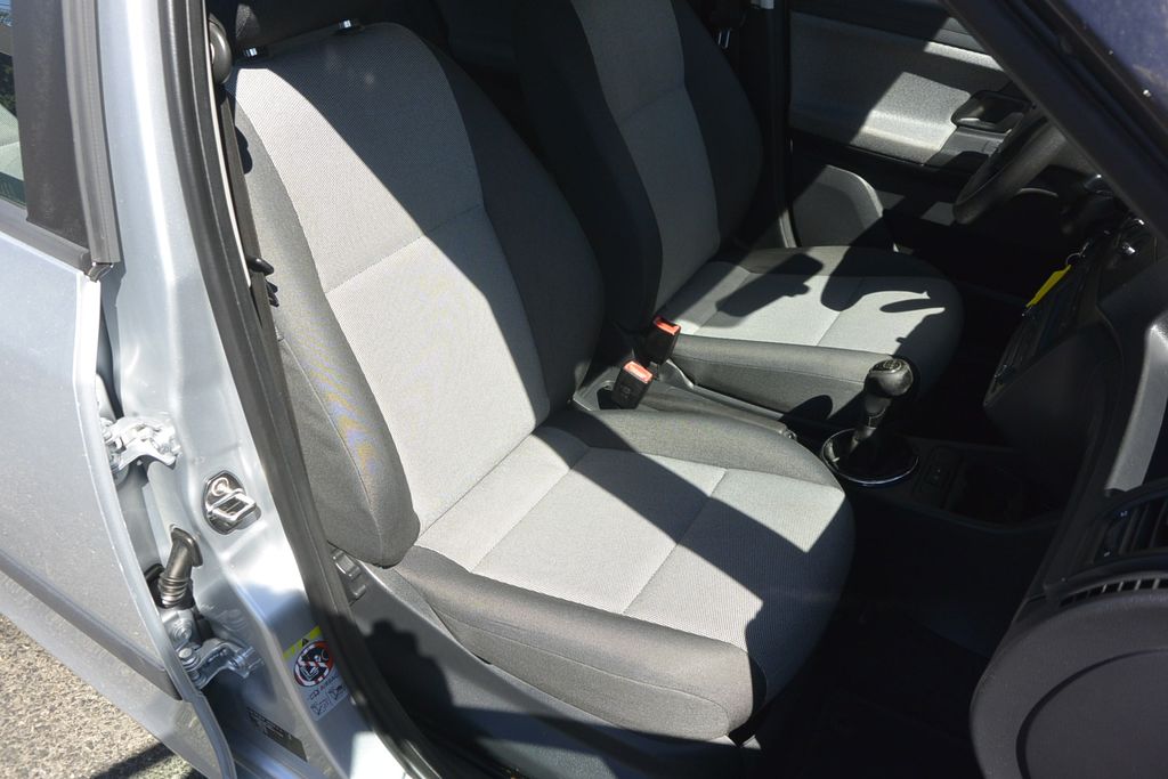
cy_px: 390
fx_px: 876
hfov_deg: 67.4
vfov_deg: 47.9
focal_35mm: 27
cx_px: 584
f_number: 4
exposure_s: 1/500
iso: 160
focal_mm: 10
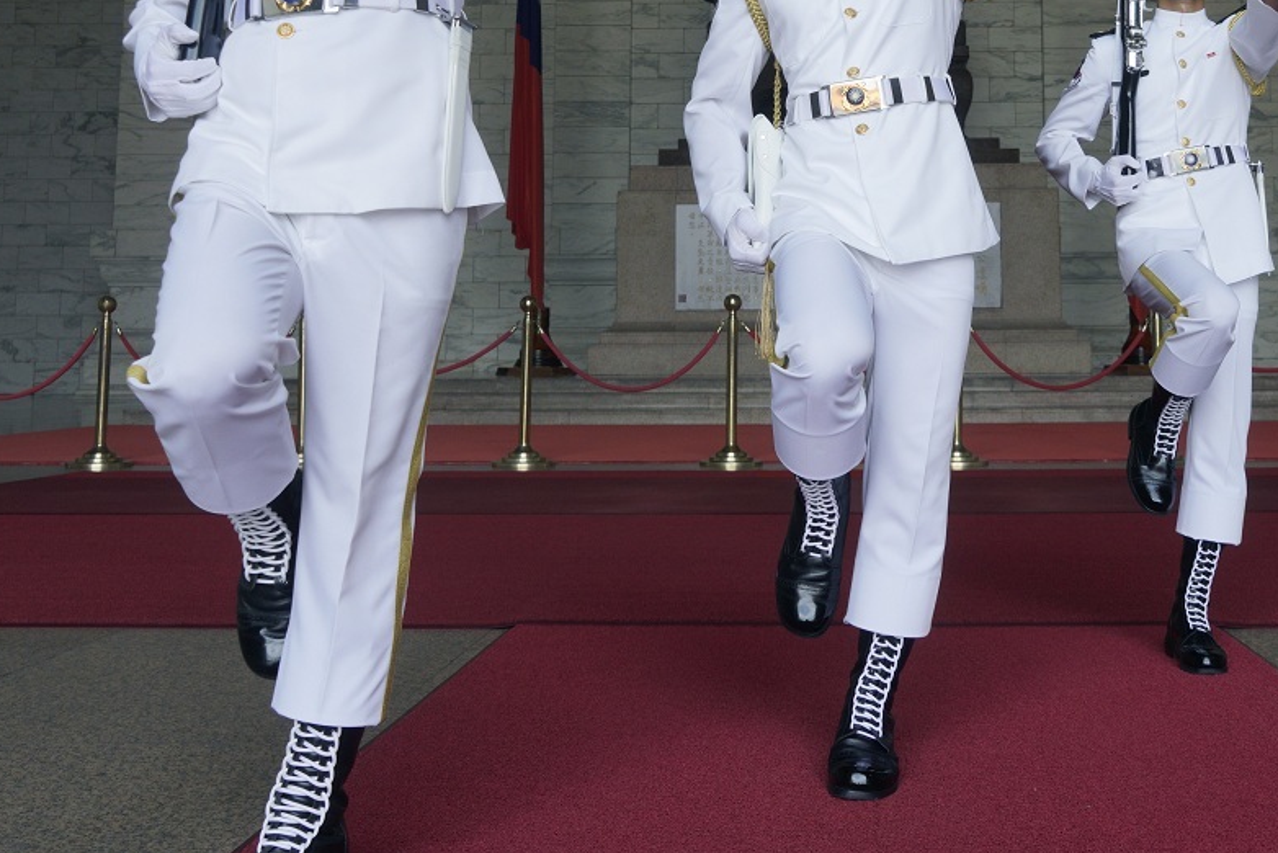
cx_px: 836
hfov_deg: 42.2
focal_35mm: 46
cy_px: 150
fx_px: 1634
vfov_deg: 28.5
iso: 250
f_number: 5.6
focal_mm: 24
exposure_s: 1/320
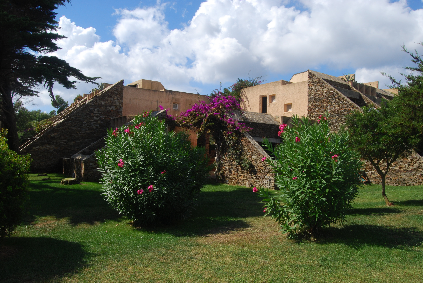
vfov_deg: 48.0
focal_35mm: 27
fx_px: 318
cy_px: 142
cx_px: 212
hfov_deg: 67.3
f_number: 14
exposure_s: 1/125
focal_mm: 18
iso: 200
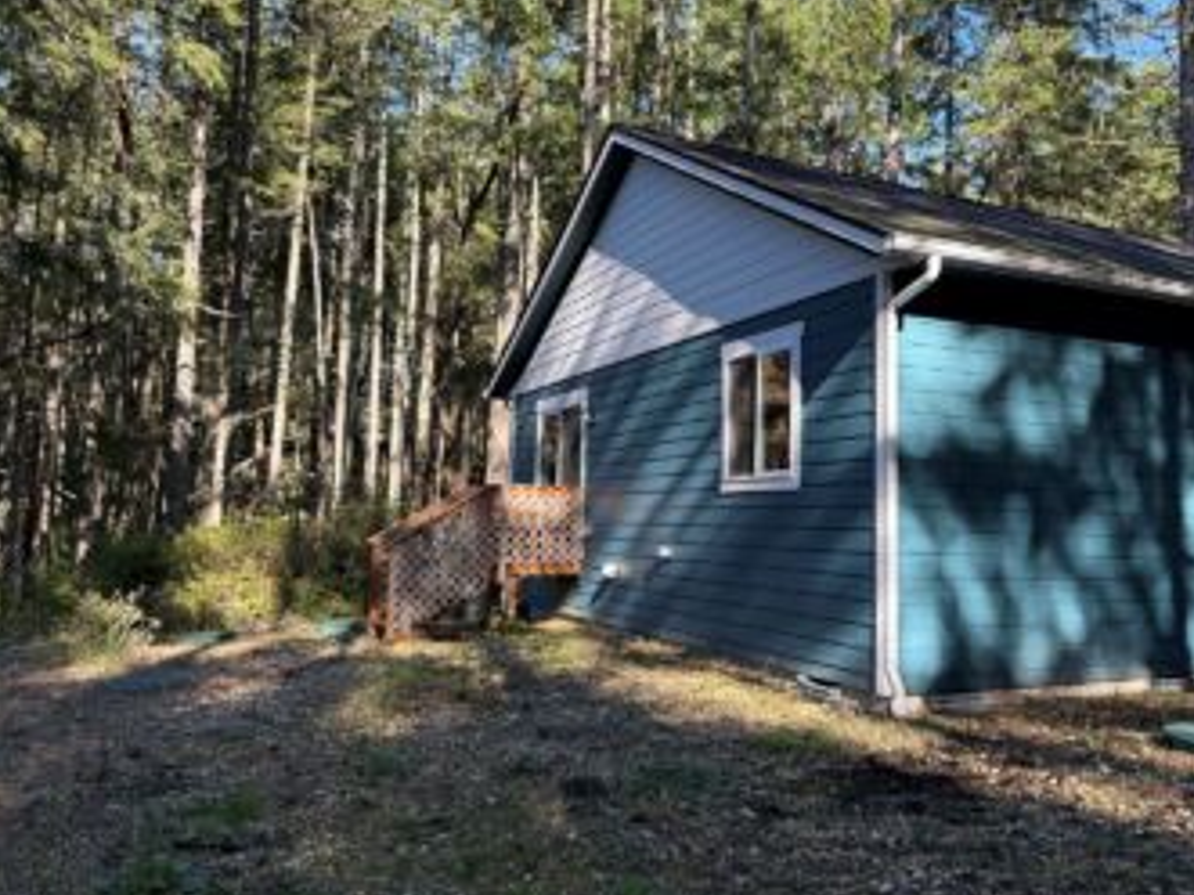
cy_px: 422
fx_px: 1000
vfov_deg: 48.2
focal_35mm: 29
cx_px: 711
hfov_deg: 61.2
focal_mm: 6.76
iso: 100
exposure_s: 1/563
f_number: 1.78
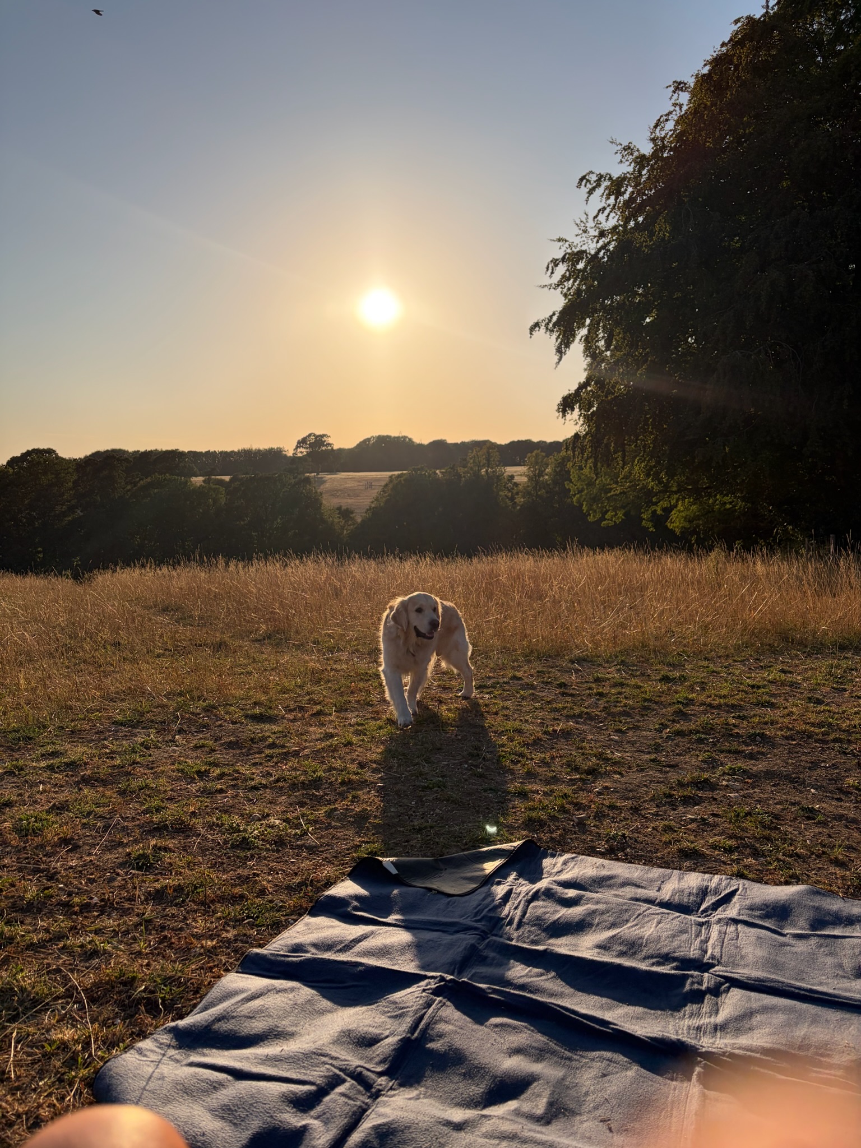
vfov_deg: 67.3
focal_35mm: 26
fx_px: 862
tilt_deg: -5.2
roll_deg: +0.3
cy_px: 574
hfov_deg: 53.1
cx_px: 430
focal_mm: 5.96
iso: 50
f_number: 1.6
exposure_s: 1/355
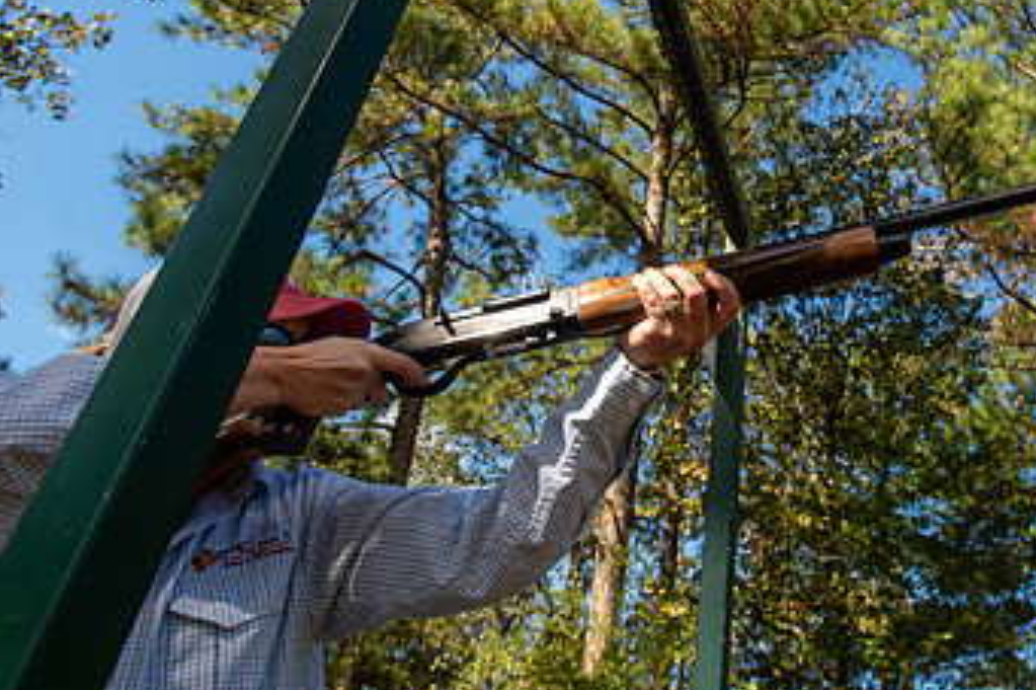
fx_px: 978
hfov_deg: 54.8
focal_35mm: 34
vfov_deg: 38.2
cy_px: 204
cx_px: 684
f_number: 6.3
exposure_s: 1/160
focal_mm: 20
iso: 125
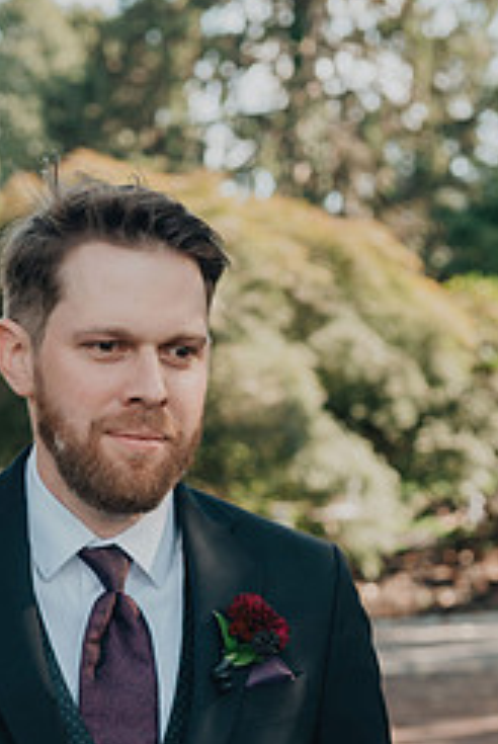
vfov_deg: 18.5
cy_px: 516
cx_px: 176
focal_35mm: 110
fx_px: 2276
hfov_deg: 12.5
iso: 400
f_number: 4
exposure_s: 1/250
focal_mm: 60
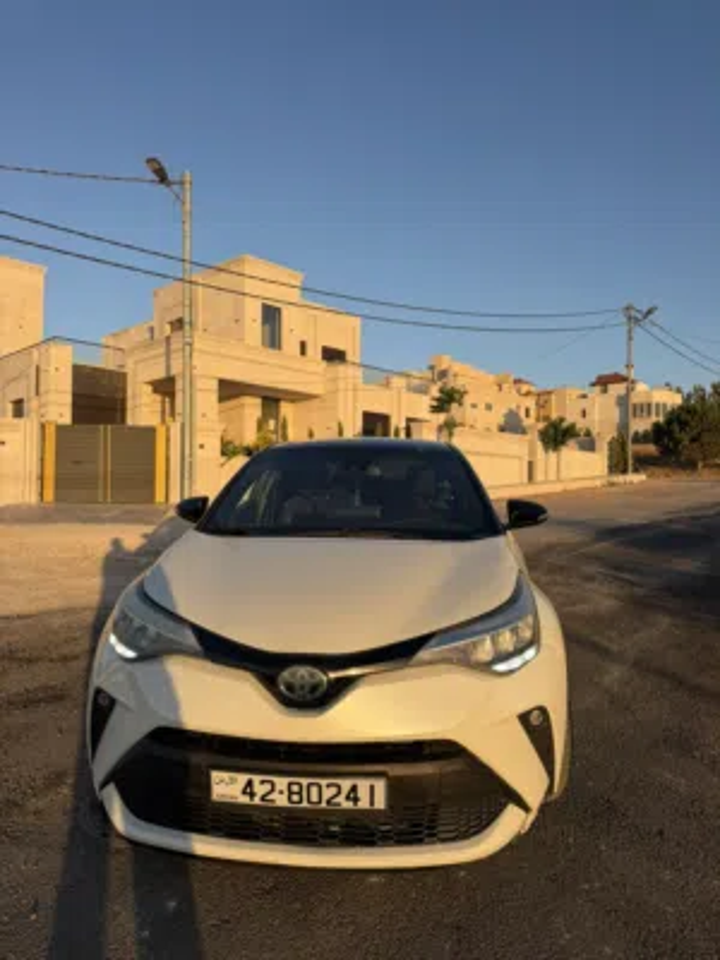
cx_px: 360
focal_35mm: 24
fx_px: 666
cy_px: 480
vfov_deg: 71.6
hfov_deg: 56.8
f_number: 1.78
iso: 80
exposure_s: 1/2169
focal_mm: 6.76
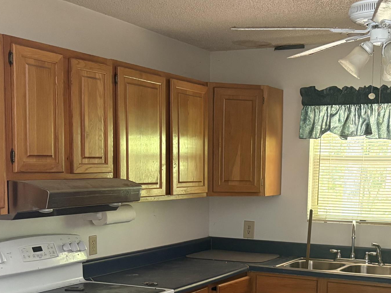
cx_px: 250
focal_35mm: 59
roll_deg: -0.7
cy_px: 240
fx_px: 666
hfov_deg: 32.5
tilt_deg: -6.1
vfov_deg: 24.4
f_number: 1.6
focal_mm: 5.96
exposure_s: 1/60
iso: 320
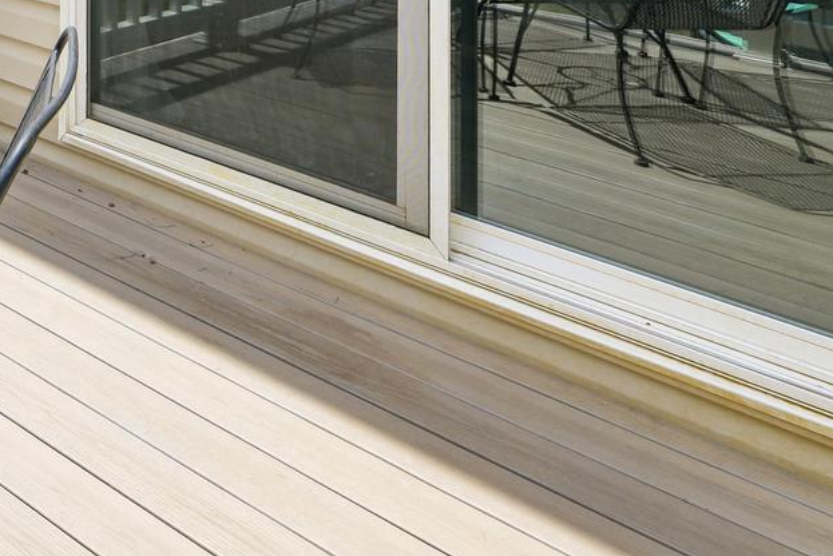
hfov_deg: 33.0
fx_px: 1065
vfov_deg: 24.3
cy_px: -229
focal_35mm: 46
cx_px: -219
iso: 100
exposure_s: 1/160
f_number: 8
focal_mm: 14
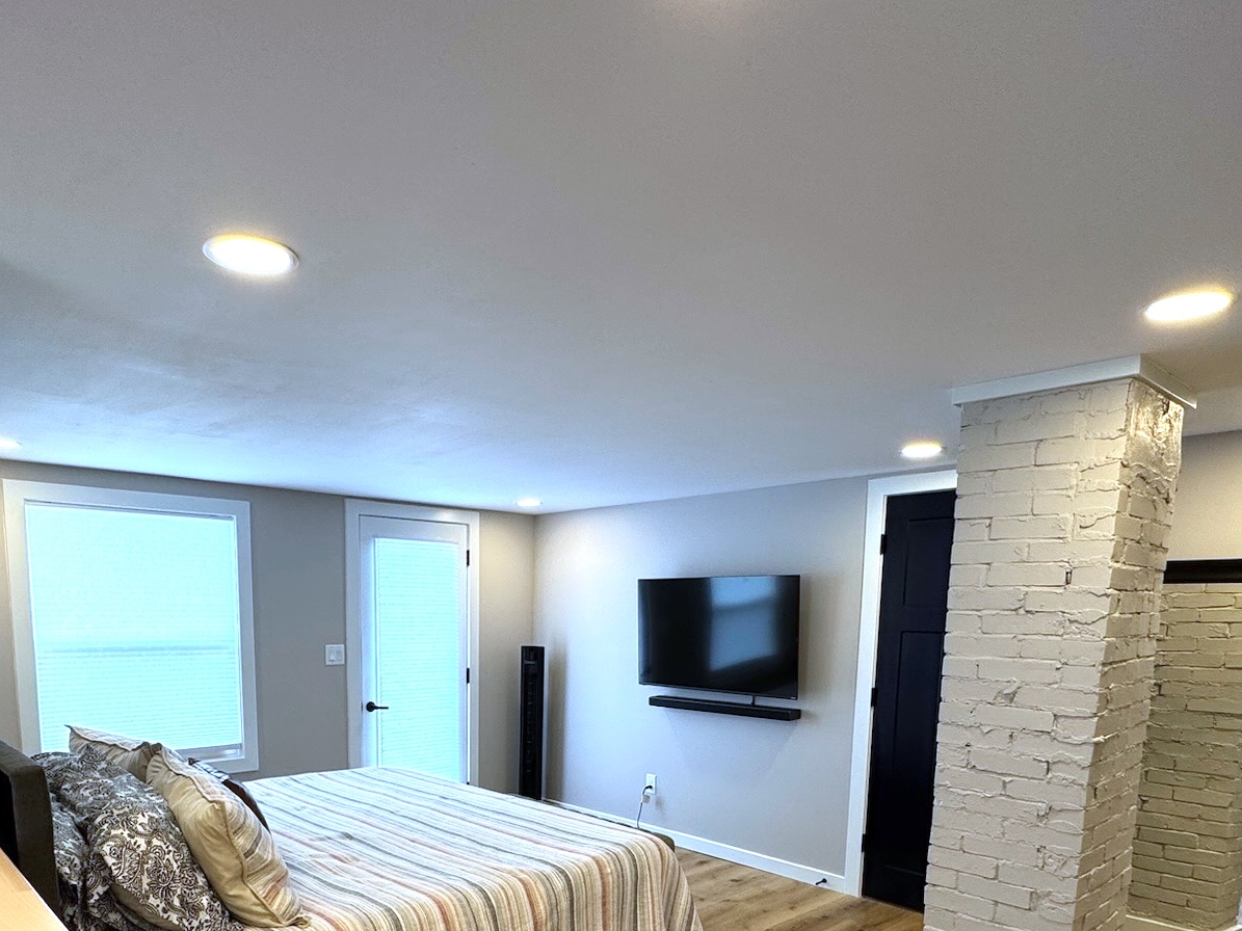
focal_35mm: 24
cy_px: 727
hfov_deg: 71.2
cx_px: 535
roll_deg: -0.7
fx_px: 861
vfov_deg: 53.5
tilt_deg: -8.4
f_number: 2.2
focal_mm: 2.22
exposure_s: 1/120
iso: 100
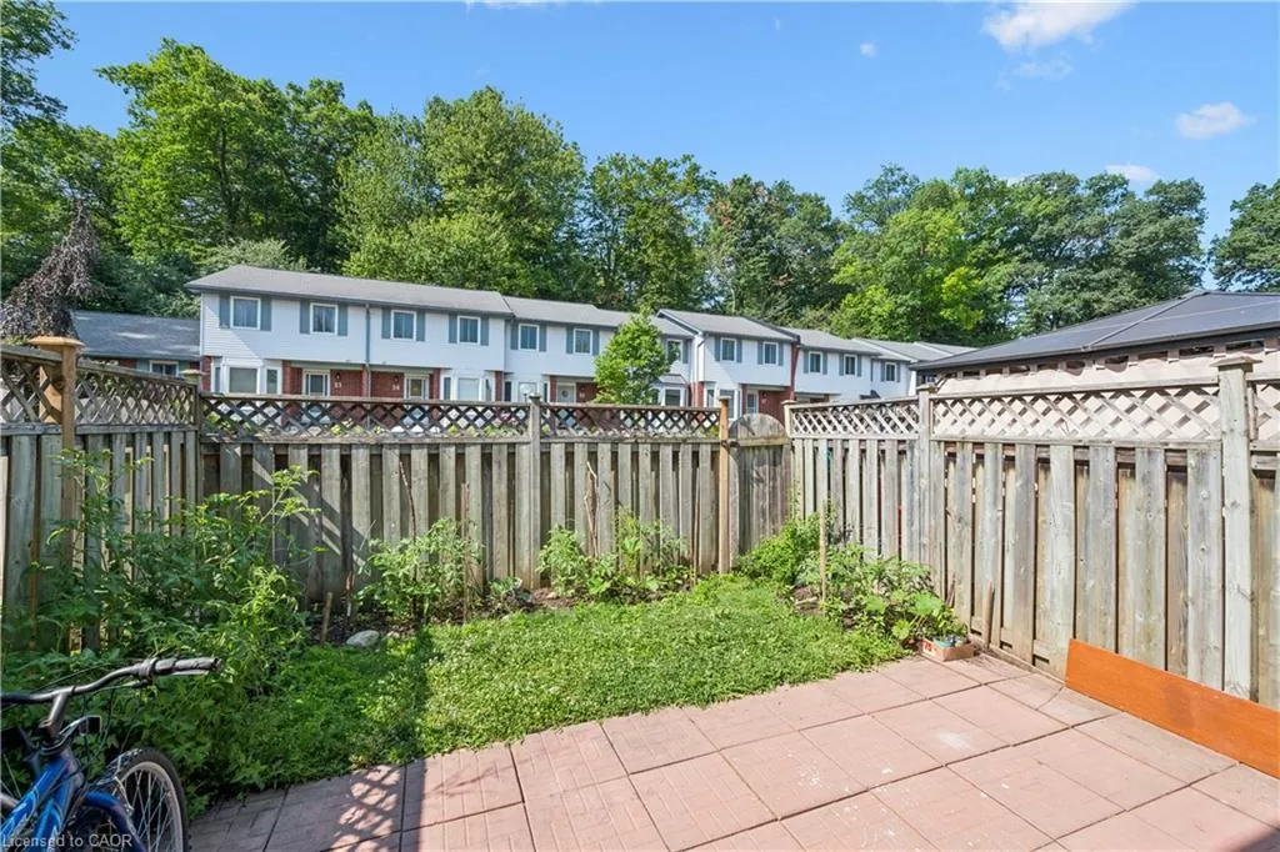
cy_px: 426
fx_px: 498
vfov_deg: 81.2
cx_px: 640
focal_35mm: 14
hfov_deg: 104.3
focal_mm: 14
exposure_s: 1/400
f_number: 8
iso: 200
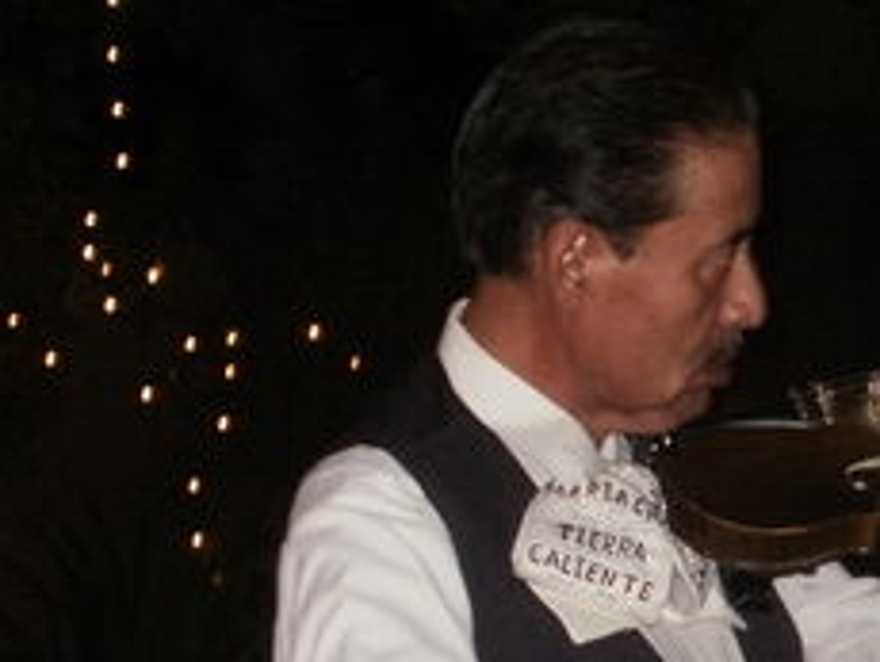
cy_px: 547
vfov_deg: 14.7
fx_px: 2545
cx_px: 1083
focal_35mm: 100
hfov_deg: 18.5
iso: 125
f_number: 3.5
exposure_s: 1/30
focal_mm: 6.3
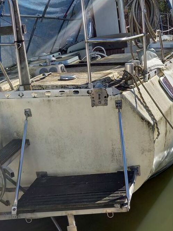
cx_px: 96
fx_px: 333
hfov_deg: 29.1
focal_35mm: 50
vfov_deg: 38.2
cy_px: 109
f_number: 1.8
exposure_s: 1/669
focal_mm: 4.65
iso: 50
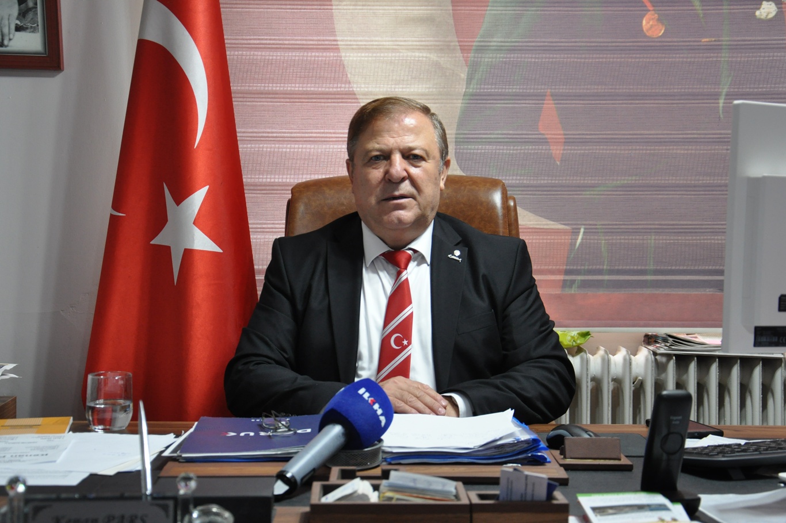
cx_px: 393
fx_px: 1473
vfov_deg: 20.2
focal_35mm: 68
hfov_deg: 29.9
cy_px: 262
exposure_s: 1/30
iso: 1000
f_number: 4.8
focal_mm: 45
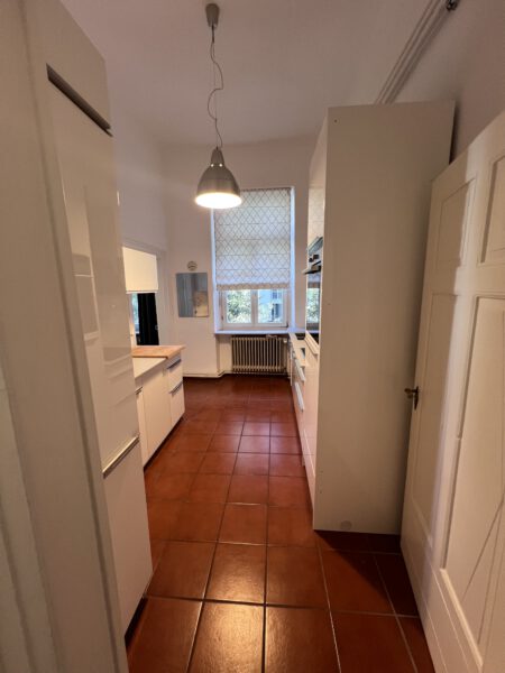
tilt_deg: -10.5
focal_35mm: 13
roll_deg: +0.8
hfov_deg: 89.9
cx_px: 252
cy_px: 336
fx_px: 253
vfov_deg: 106.2
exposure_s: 1/100
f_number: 1.8
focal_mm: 1.57
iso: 250
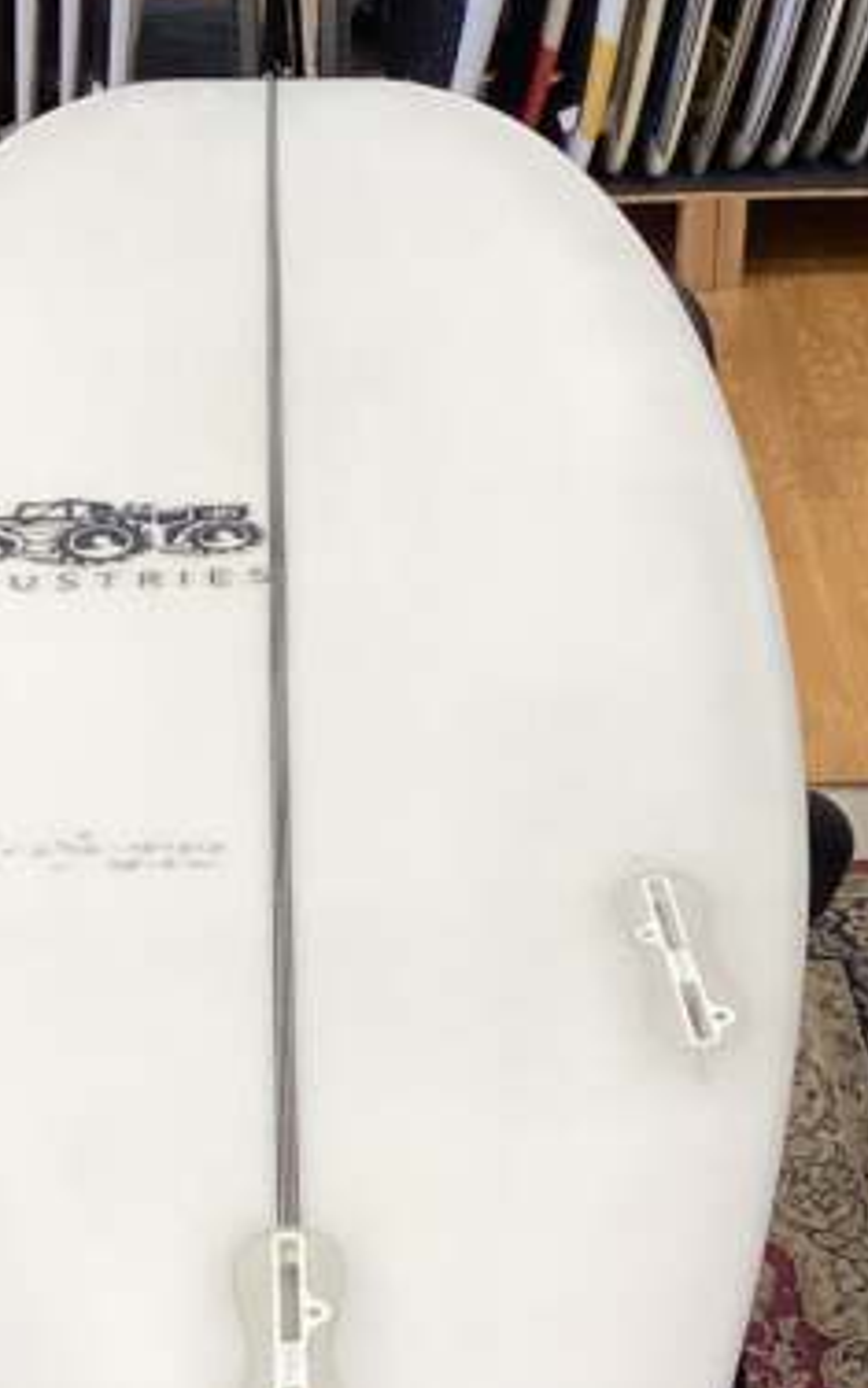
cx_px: 366
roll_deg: -1.7
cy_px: 790
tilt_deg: -31.1
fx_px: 2649
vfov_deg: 29.3
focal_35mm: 70
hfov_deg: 18.6
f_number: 2.4
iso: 80
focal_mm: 3.3
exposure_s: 1/100
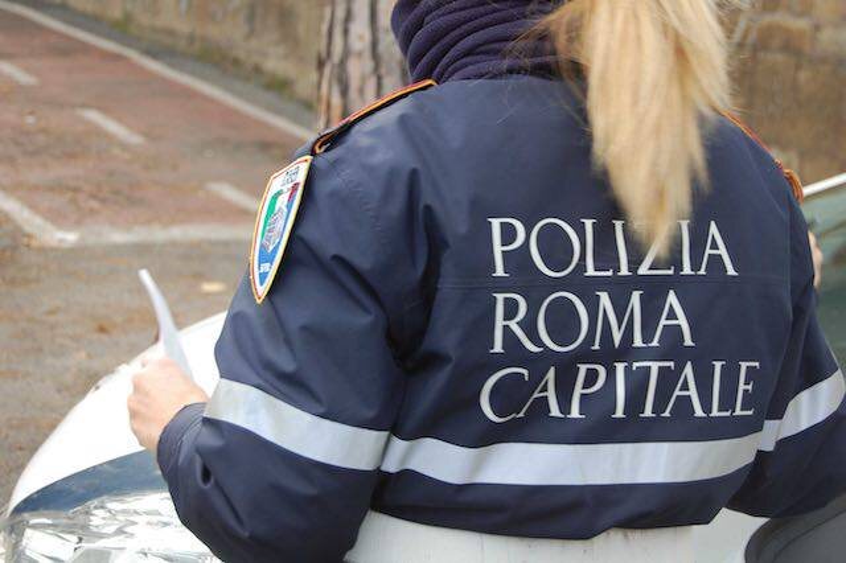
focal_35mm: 69
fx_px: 1621
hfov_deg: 29.3
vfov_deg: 19.7
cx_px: 423
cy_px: 282
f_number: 5.6
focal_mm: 46
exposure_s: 1/125
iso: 250
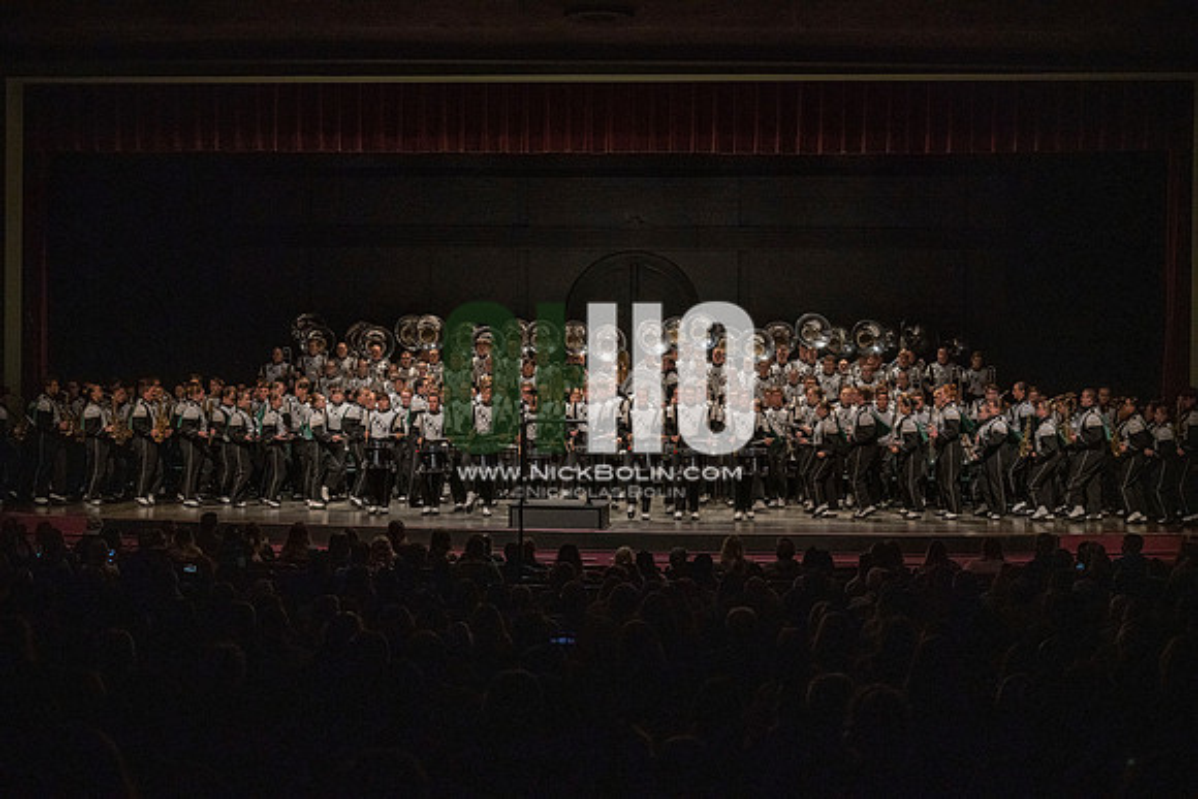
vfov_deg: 24.2
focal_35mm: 56
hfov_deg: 35.6
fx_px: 1864
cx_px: 599
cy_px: 400
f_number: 4
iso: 2500
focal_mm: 56
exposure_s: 1/500
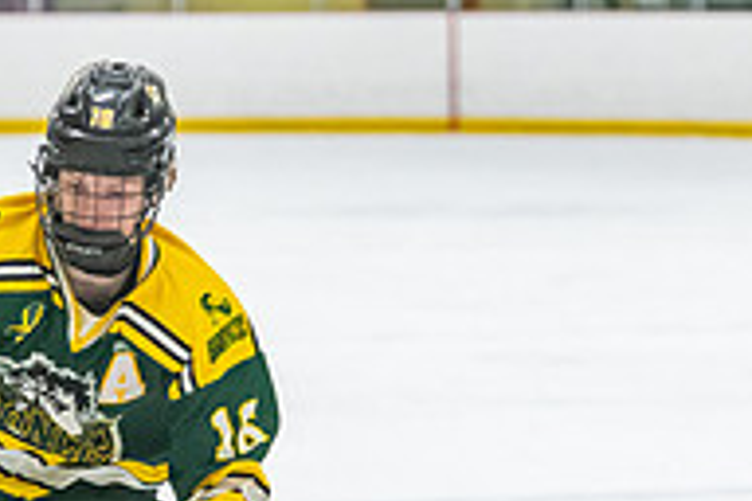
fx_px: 6935
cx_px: 116
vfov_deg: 4.1
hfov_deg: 6.2
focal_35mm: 332
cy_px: 548
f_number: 2.8
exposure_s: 1/800
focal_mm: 98
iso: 4000
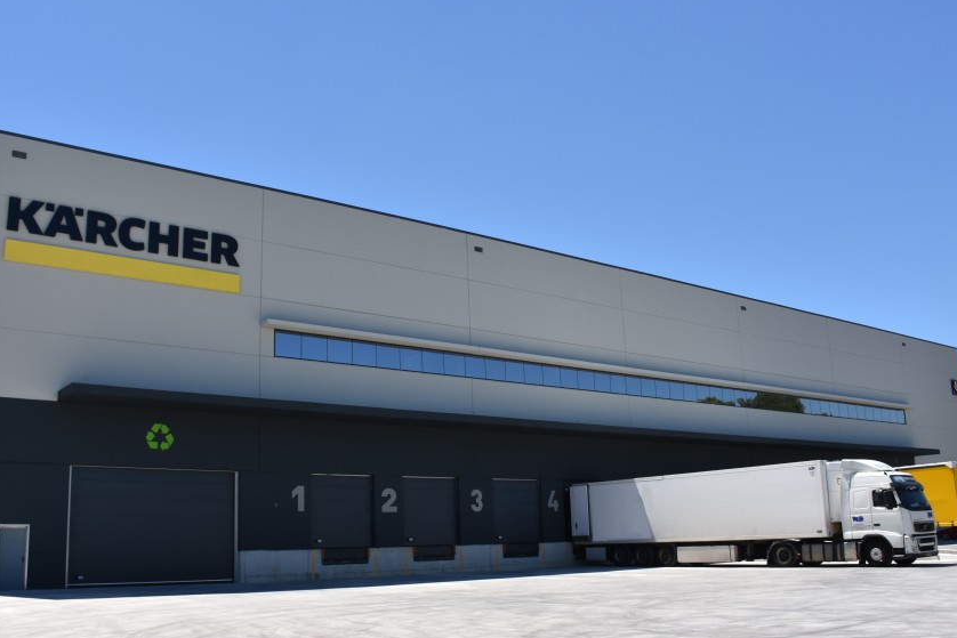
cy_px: 341
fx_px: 877
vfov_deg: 40.0
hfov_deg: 57.2
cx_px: 455
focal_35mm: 33
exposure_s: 1/500
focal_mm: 18
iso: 220
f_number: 8
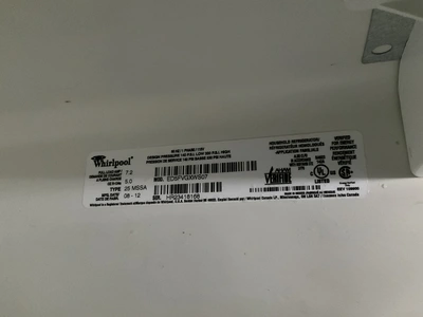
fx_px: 354
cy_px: 158
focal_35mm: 29
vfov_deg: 48.2
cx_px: 212
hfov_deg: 61.7
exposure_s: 1/24
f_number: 1.8
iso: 500
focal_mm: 3
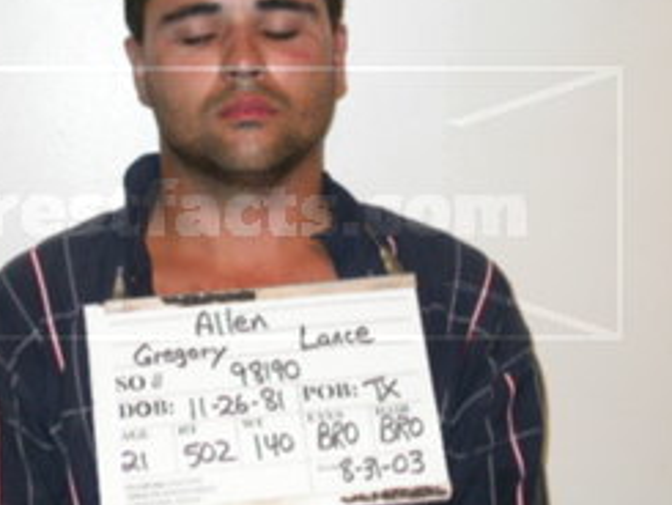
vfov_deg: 15.9
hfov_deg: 21.0
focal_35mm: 93
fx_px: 1806
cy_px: 204
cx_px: 213
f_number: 3.2
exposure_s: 1/60.3
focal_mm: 13.8
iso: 100
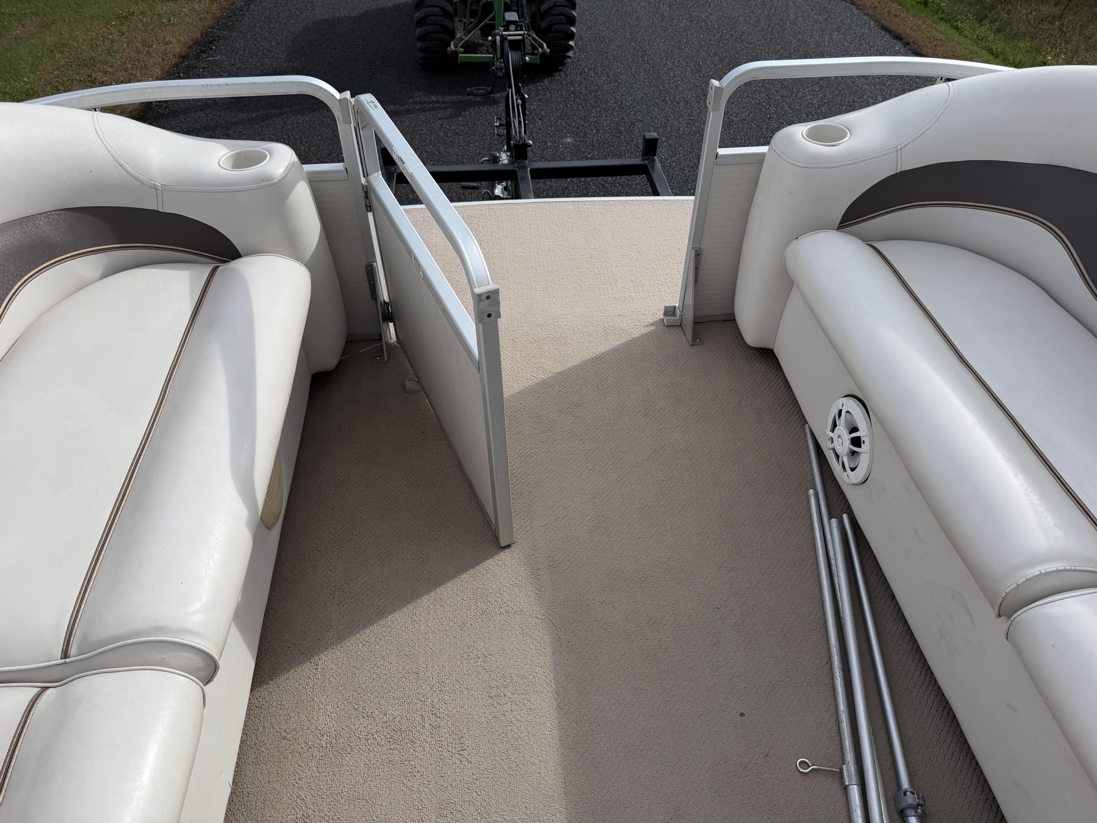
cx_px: 548
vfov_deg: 56.8
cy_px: 412
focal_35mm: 24
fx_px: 761
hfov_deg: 71.6
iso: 80
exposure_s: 1/5714
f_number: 1.78
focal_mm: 6.76
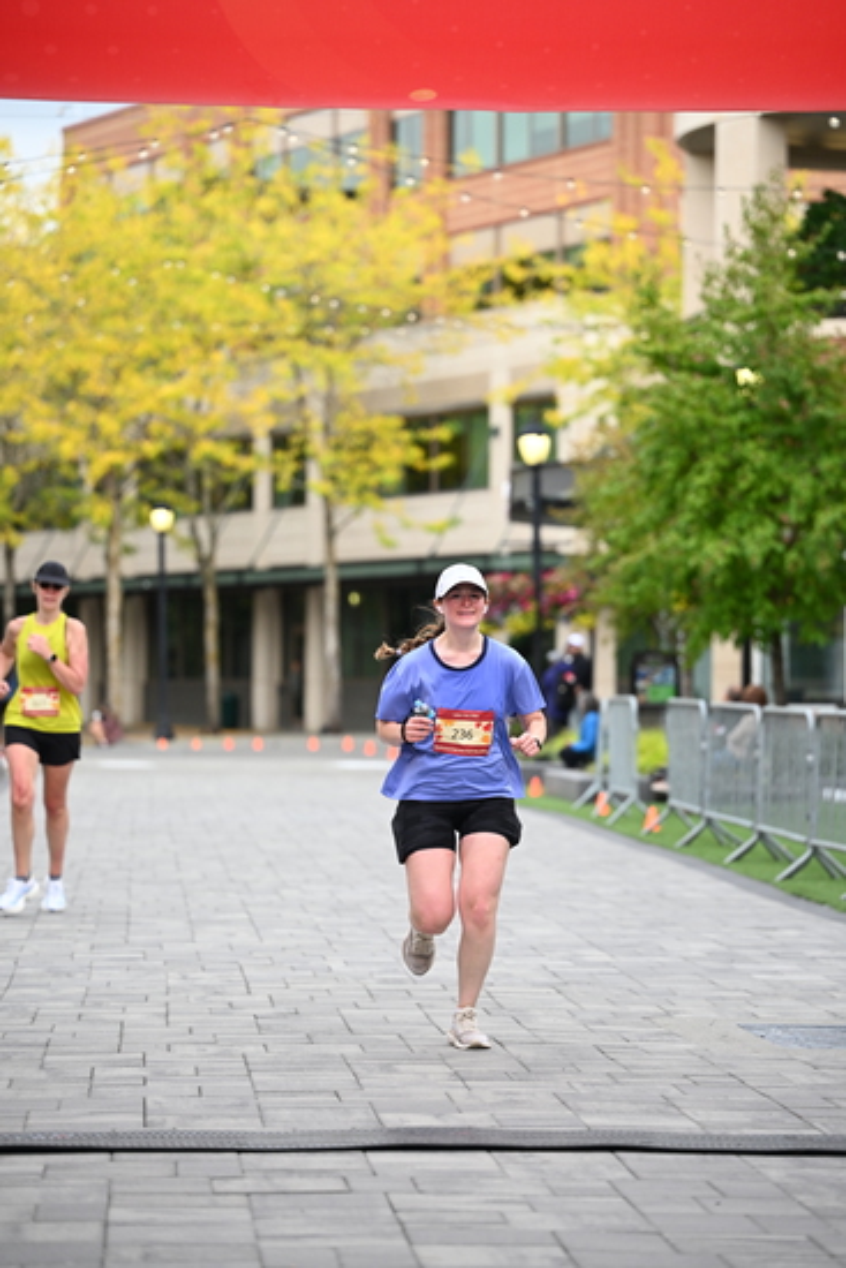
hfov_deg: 12.5
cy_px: 634
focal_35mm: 110
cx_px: 423
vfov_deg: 18.6
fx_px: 3875
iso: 640
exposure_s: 1/1600
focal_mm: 110
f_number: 2.8
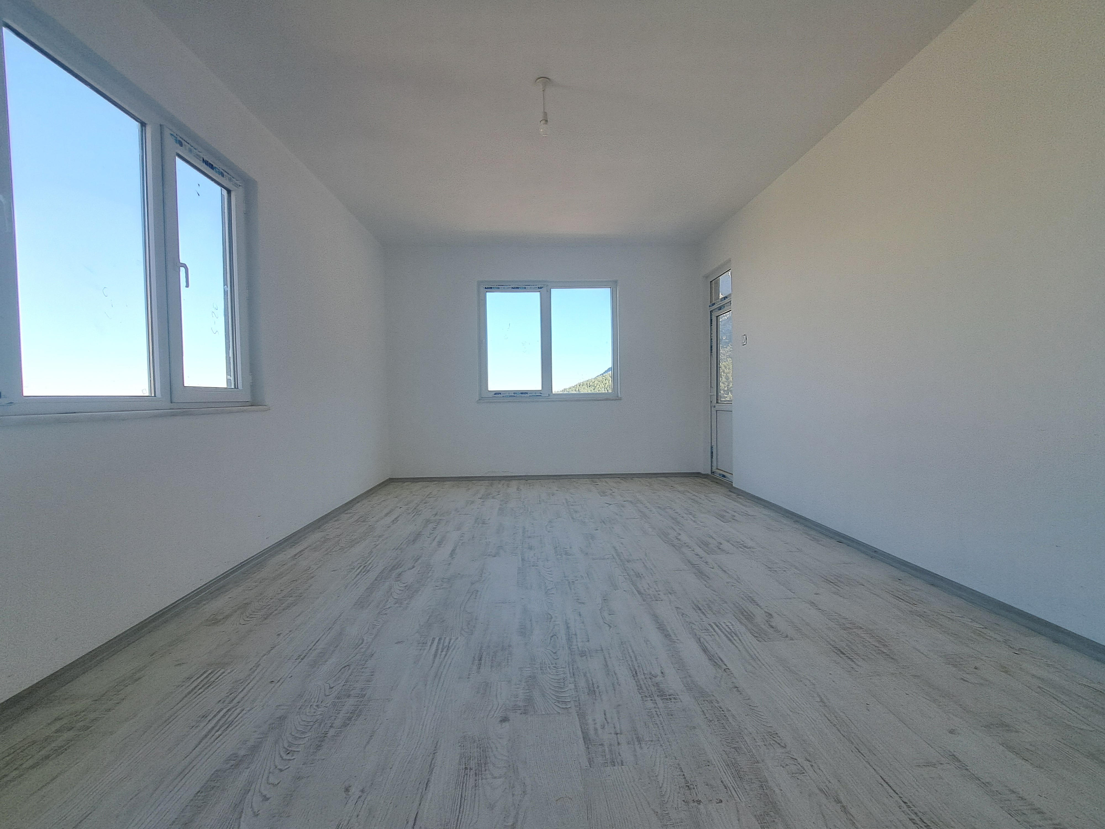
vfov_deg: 89.9
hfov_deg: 106.2
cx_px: 552
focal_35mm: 13
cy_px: 414
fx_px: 415
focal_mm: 1.74
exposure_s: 1/277
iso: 50
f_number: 2.2
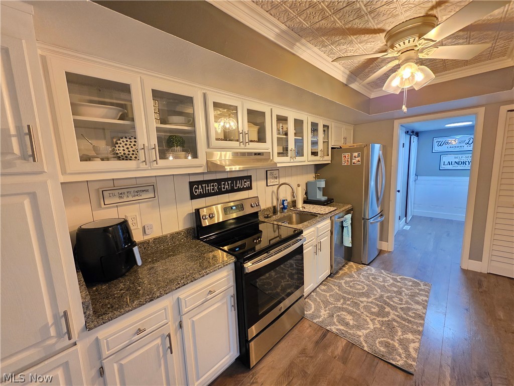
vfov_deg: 89.9
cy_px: 193
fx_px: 193
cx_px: 257
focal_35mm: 13
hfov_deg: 106.2
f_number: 1.9
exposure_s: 1/60
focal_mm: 2.2
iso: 800
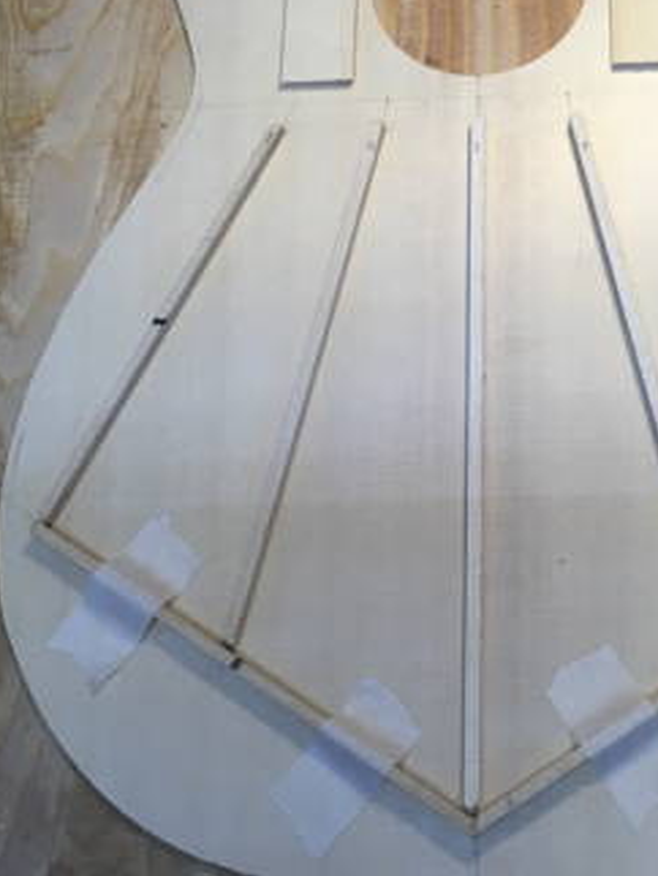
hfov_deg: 26.8
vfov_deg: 35.2
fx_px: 1367
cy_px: 302
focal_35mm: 54
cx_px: 468
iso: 25
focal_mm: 4.15
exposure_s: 1/33
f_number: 2.2
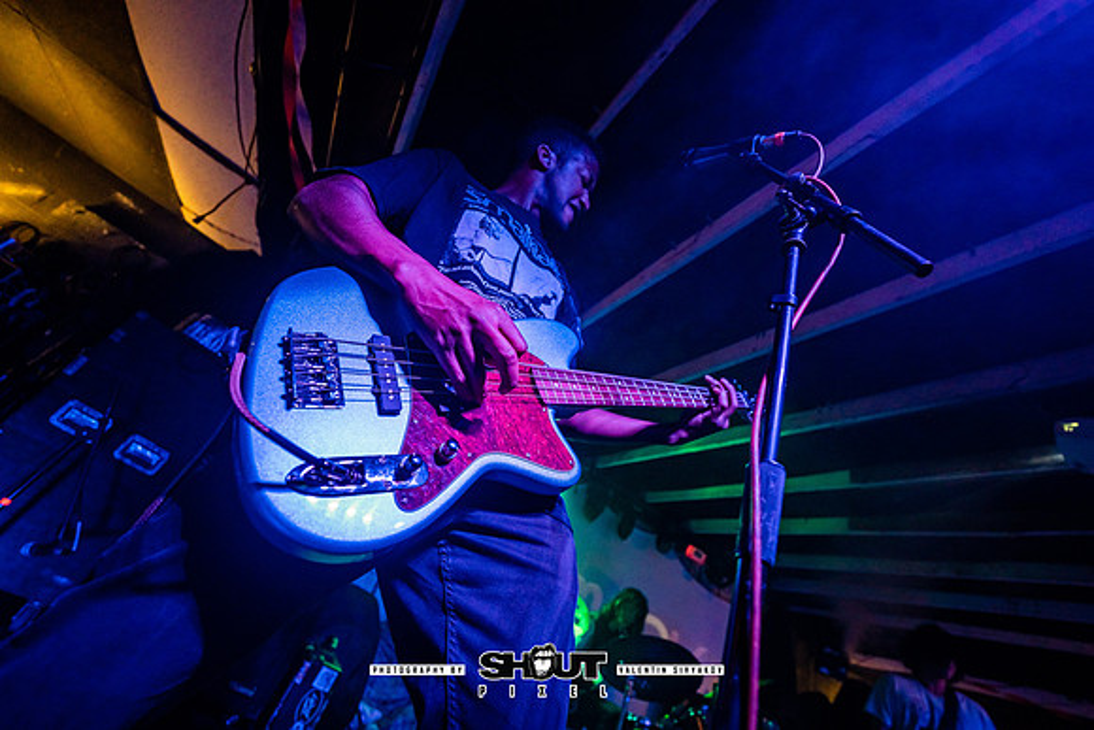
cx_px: 547
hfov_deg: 104.2
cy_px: 365
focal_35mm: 14
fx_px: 426
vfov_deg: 81.2
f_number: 2.8
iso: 1000
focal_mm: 14
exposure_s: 1/250
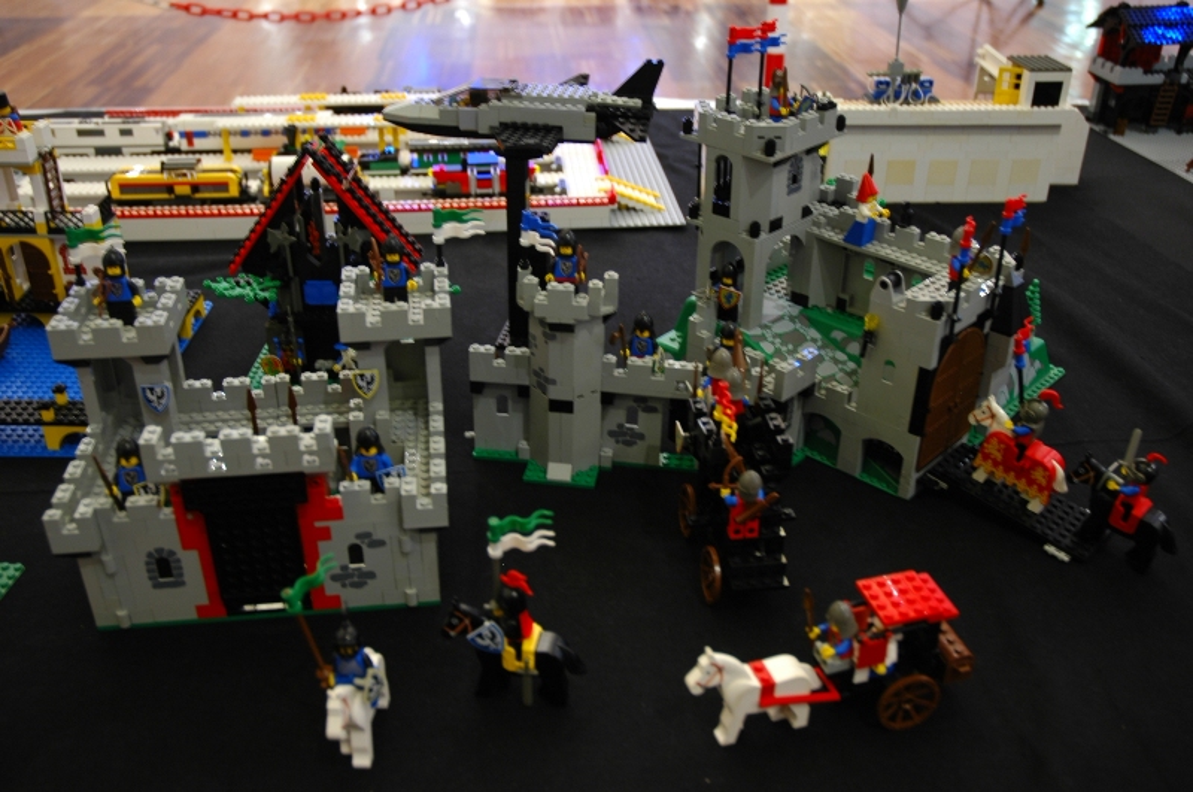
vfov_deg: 36.8
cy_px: 396
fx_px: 1191
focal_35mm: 36
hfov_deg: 53.2
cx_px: 596
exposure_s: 1/2
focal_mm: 24
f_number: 3.8
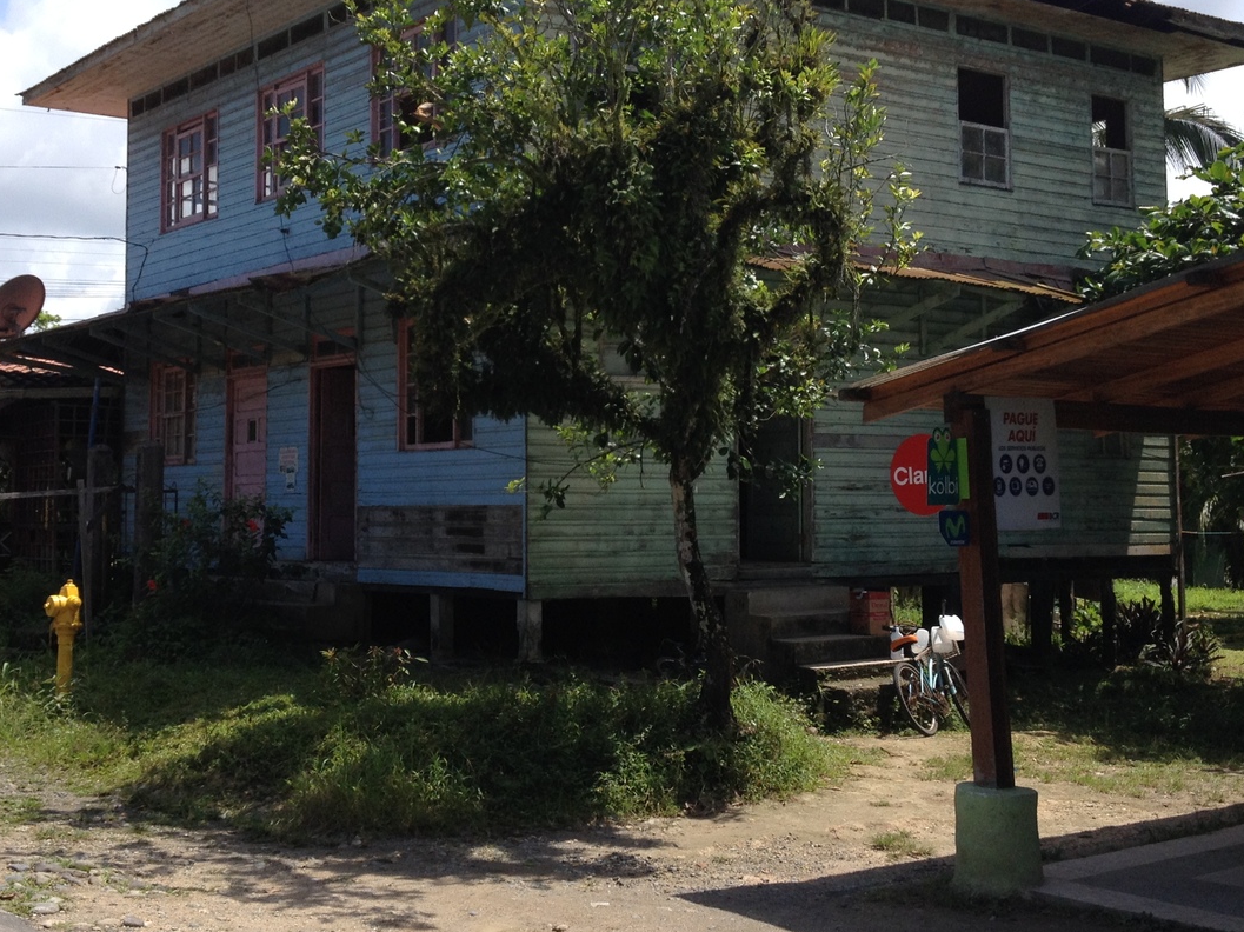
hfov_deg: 36.1
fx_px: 1904
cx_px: 551
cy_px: 364
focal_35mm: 53
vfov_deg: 27.4
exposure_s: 1/1453
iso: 50
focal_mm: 4.28
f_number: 2.4
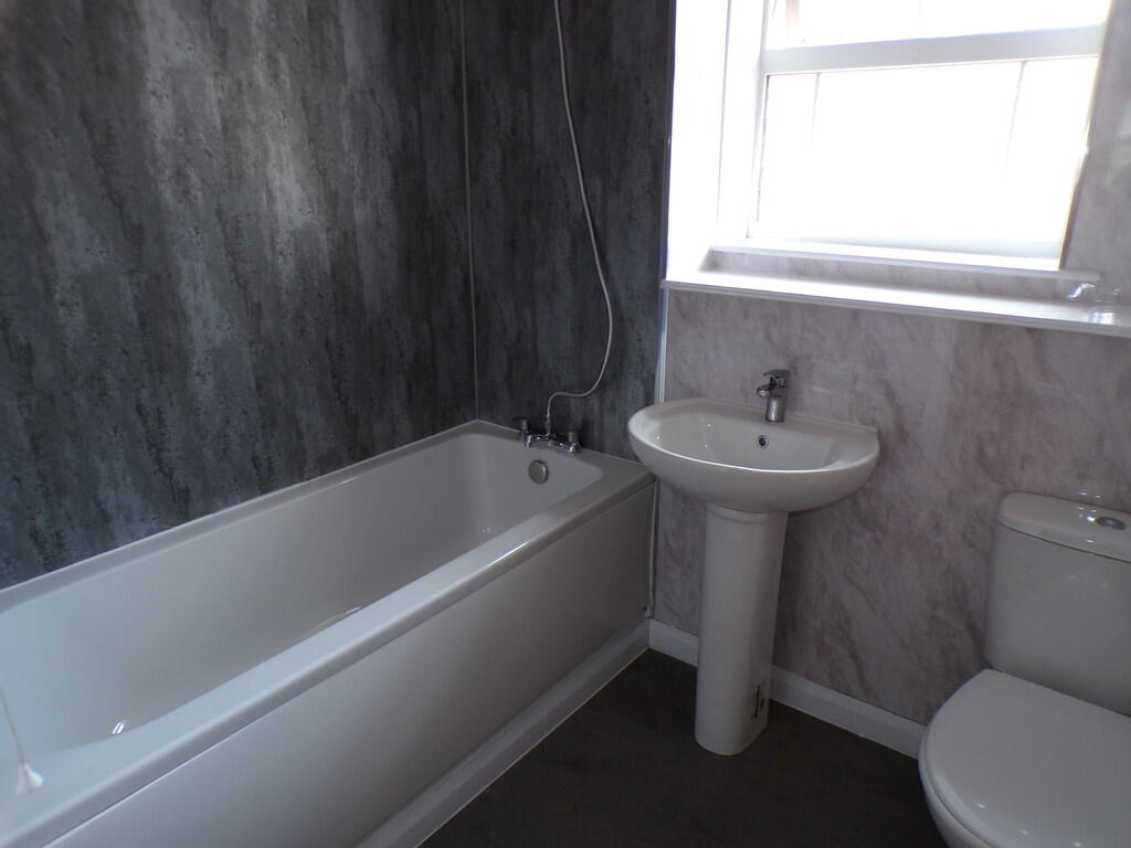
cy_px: 424
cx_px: 566
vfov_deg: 56.8
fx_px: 784
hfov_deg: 71.6
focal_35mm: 24
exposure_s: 1/34
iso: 200
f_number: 3
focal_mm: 4.3
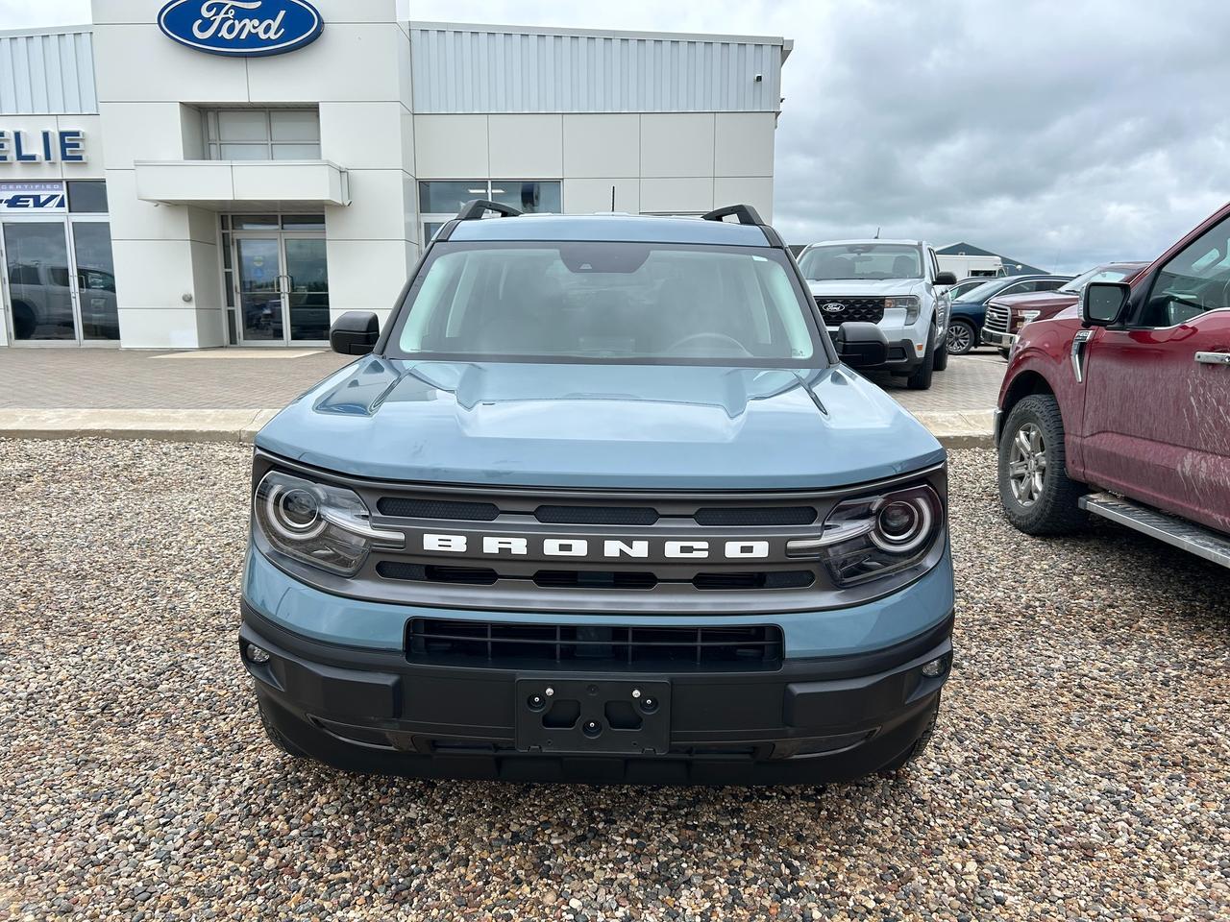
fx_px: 924
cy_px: 461
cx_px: 615
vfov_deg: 53.1
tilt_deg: -9.0
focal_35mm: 26
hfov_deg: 67.3
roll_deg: -0.1
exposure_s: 1/1597
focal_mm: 5.7
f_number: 1.5
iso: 50
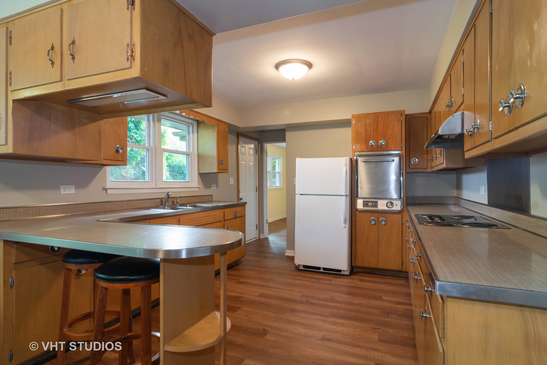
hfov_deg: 90.0
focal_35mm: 18
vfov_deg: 67.4
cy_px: 182
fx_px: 273
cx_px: 274
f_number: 8
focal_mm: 12
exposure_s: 1/2
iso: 100
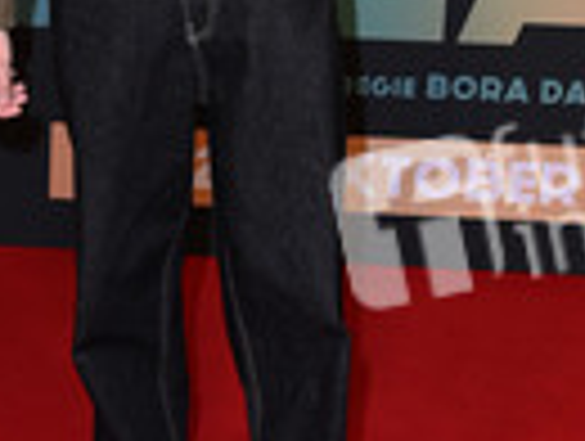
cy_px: -22
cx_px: 153
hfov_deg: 17.4
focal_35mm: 112
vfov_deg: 13.1
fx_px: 1896
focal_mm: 38
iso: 1600
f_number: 5.6
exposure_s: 1/250
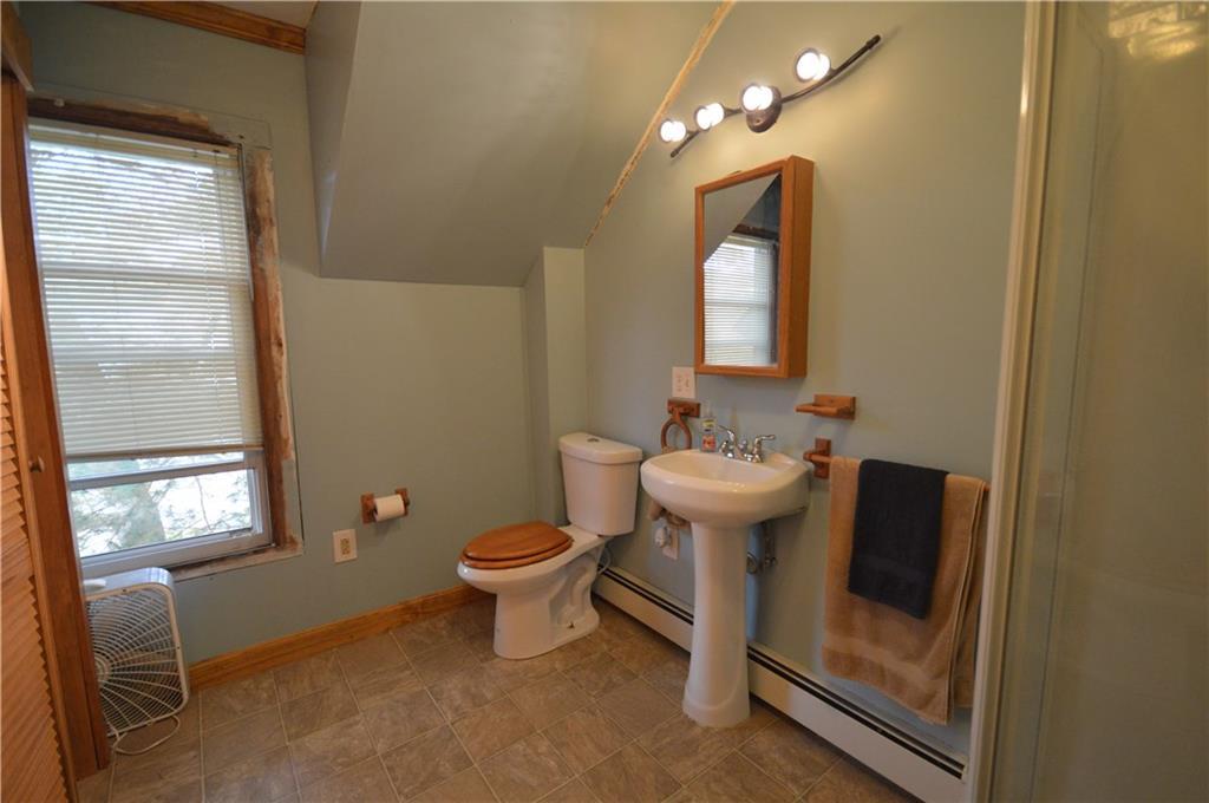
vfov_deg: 77.2
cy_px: 402
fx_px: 503
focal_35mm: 15
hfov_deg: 100.5
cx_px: 604
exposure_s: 1/60
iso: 1100
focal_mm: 10
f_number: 4
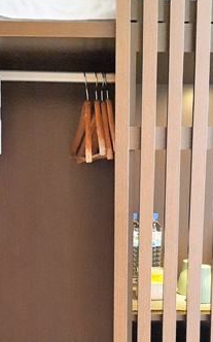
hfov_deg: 23.9
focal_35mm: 54
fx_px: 502
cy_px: 259
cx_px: 98
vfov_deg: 36.6
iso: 640
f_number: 1.7
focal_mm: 4.32
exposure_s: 1/24
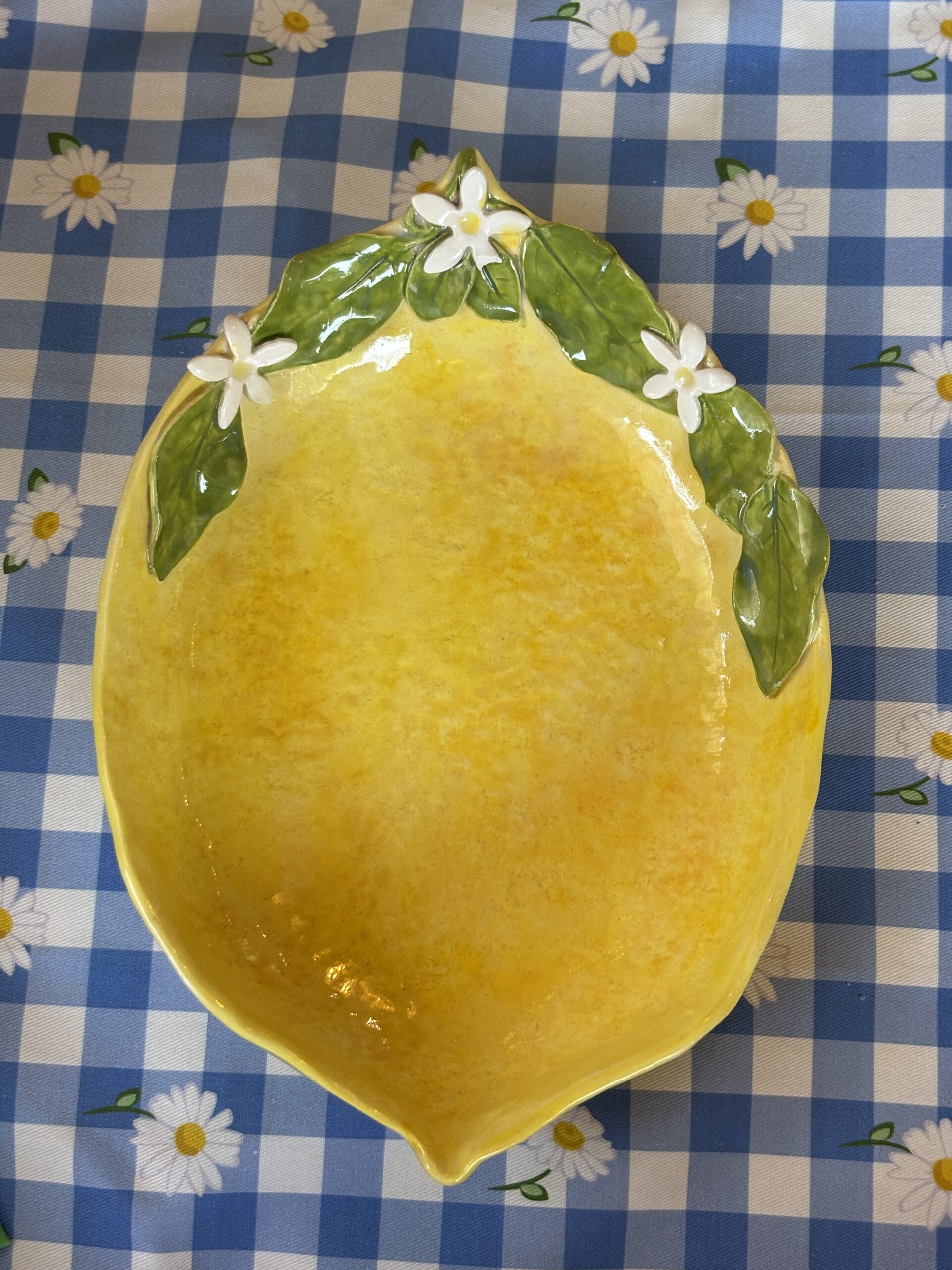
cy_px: 635
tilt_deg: -74.2
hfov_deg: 28.0
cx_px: 476
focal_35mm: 52
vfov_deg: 36.8
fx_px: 1907
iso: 50
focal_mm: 5.96
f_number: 1.6
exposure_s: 1/50
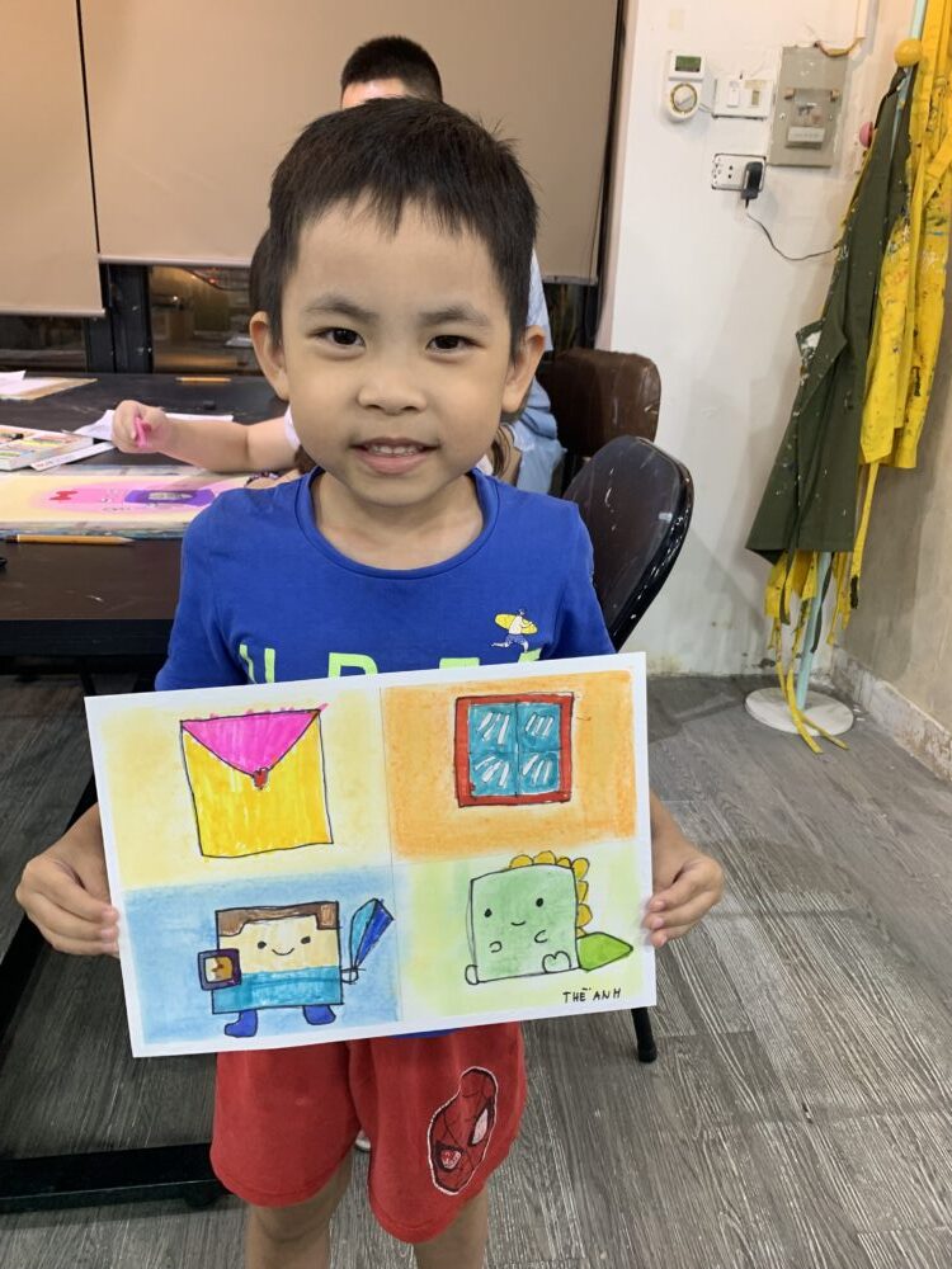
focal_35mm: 26
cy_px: 634
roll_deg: -2.5
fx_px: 953
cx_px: 476
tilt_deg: -19.9
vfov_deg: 67.3
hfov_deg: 53.1
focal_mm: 4.25
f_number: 1.8
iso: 100
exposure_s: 1/60
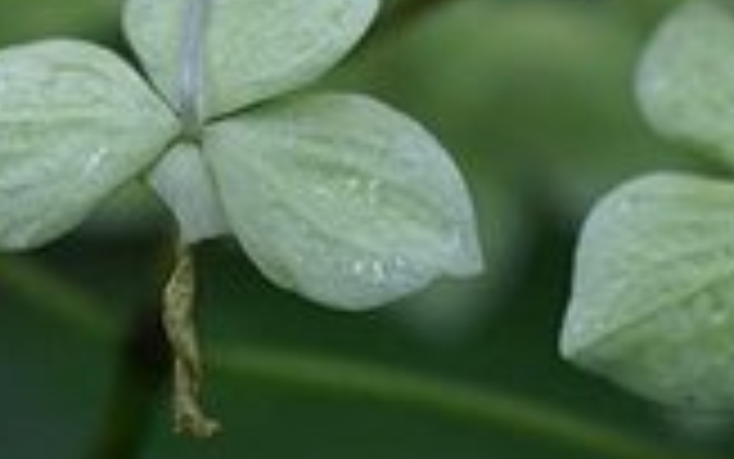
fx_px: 8176
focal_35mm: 409
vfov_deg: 3.2
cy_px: 50
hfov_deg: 5.1
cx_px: 297
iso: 400
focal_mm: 85
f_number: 2
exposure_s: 1/200
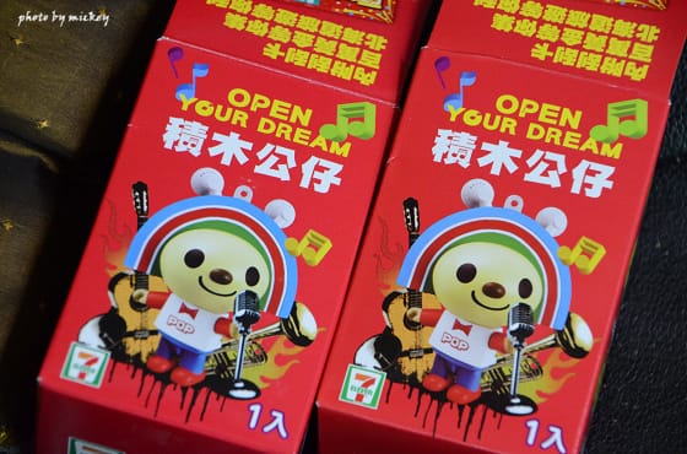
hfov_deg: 10.6
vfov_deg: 7.0
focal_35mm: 195
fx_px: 3711
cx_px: 344
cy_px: 227
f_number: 6
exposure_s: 1/20
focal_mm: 130
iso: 2500
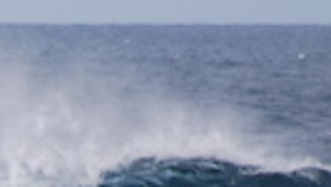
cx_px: -203
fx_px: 21551
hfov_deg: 0.9
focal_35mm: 2454
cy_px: 320
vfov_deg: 0.5
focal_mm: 300
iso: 200
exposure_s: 1/640
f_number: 5.6
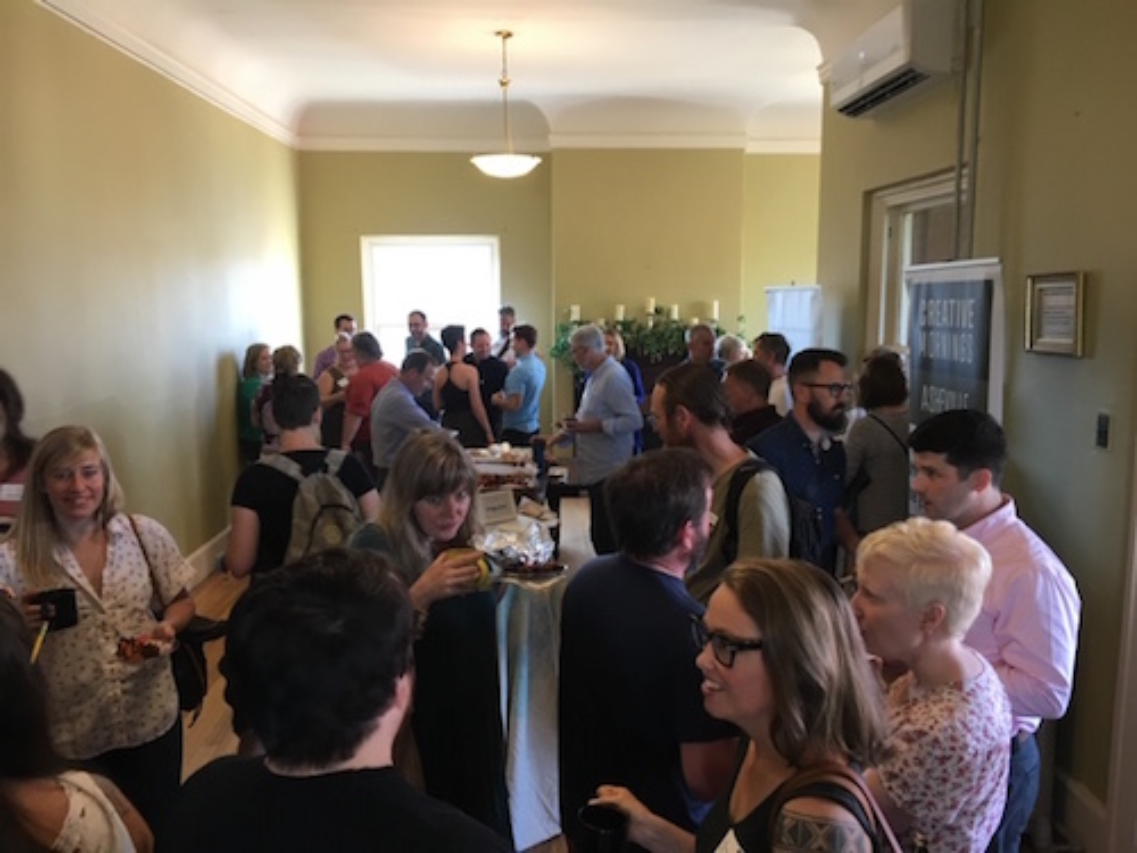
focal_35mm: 29
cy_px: 426
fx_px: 953
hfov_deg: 61.7
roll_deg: -0.3
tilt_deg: -7.6
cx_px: 568
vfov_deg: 48.2
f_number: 2.2
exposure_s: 1/30
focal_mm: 4.15
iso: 80
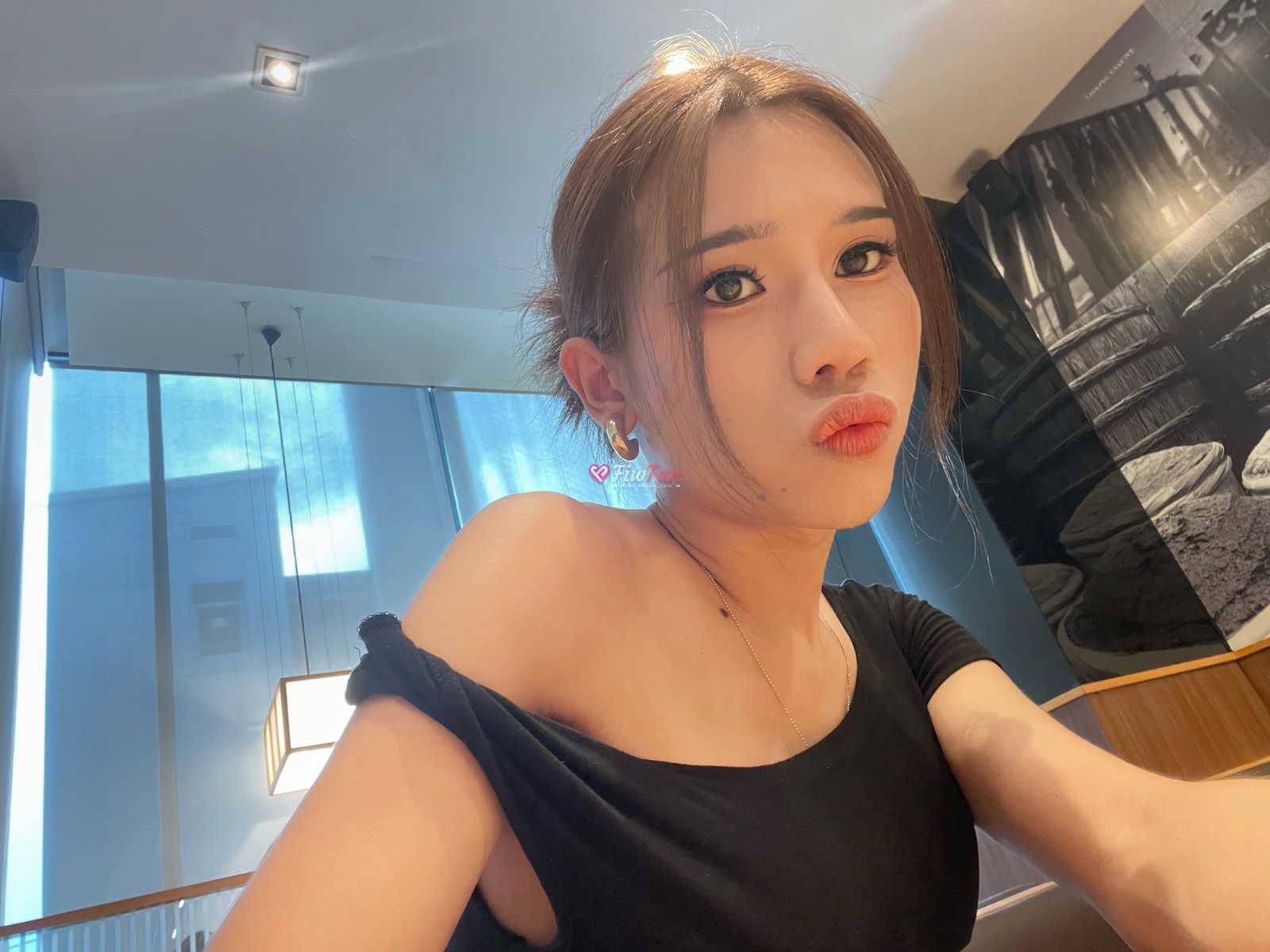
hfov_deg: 73.9
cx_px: 635
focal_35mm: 23
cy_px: 476
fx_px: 844
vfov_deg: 58.9
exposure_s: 1/25
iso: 500
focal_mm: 2.71
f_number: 2.2
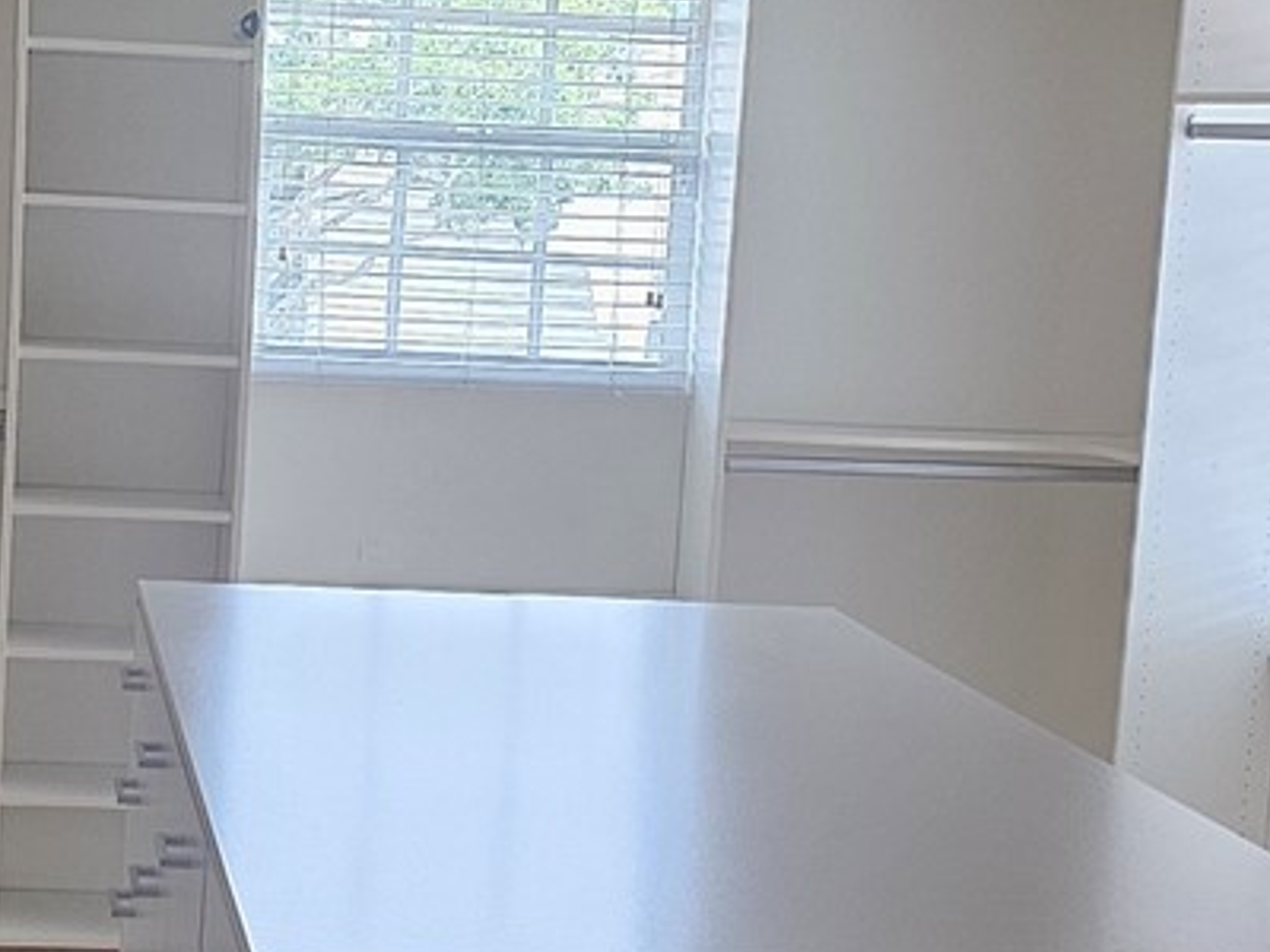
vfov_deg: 16.0
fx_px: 3375
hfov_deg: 21.1
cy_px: 587
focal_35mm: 92
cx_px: 302
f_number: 1.7
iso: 200
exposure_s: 1/52
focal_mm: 6.3
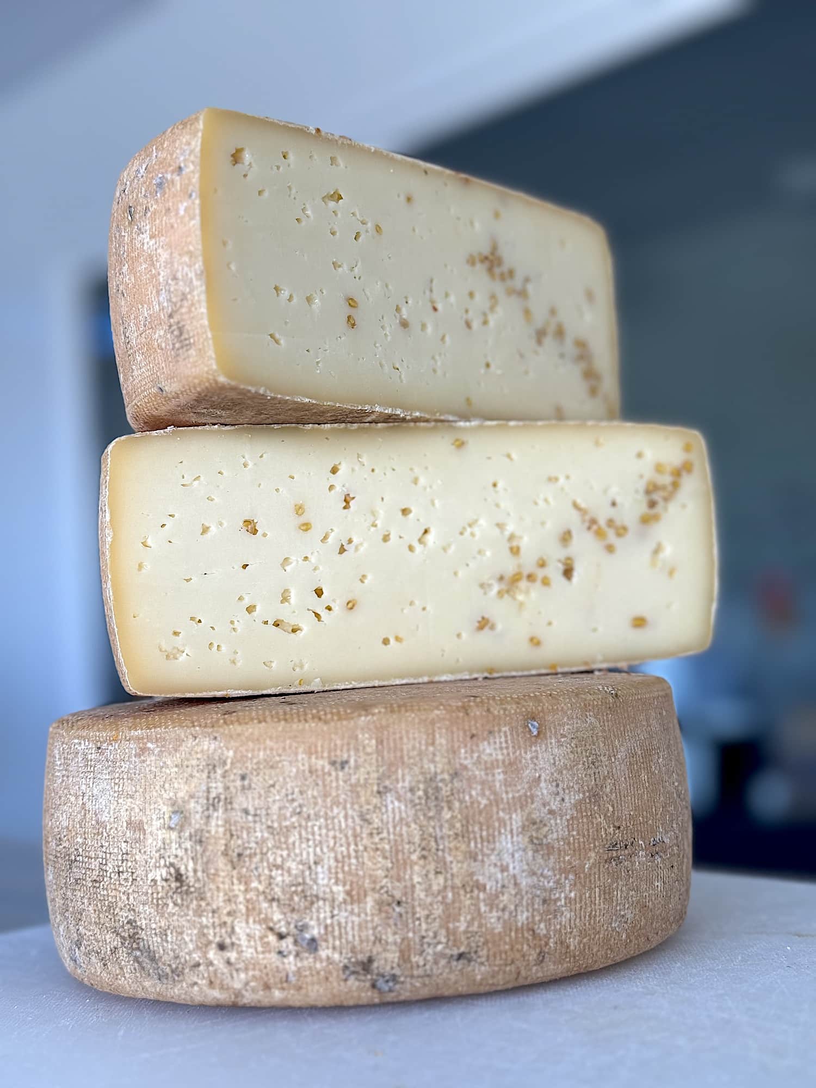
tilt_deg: +5.1
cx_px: 408
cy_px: 544
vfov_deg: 39.7
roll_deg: +3.1
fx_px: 1509
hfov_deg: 30.3
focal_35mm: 48
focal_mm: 6.76
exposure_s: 1/121
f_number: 1.78
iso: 50
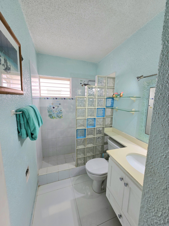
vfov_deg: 106.2
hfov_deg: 89.9
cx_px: 84
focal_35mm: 13
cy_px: 113
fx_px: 85
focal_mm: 2.2
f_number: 2.2
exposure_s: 1/101
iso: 50
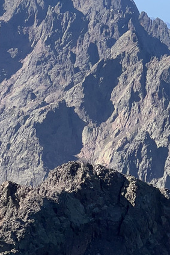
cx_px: -14
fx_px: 1602
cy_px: 71
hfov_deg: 6.1
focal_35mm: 226
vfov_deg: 9.1
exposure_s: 1/2137
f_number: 2.8
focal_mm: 9
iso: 80
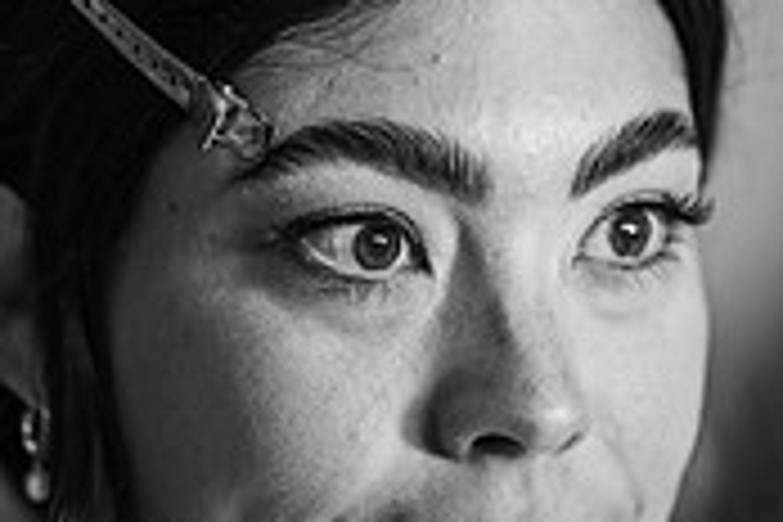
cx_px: 547
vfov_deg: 6.2
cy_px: 126
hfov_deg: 9.3
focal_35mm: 220
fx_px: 4785
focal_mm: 85
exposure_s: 1/200
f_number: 1.8
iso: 220
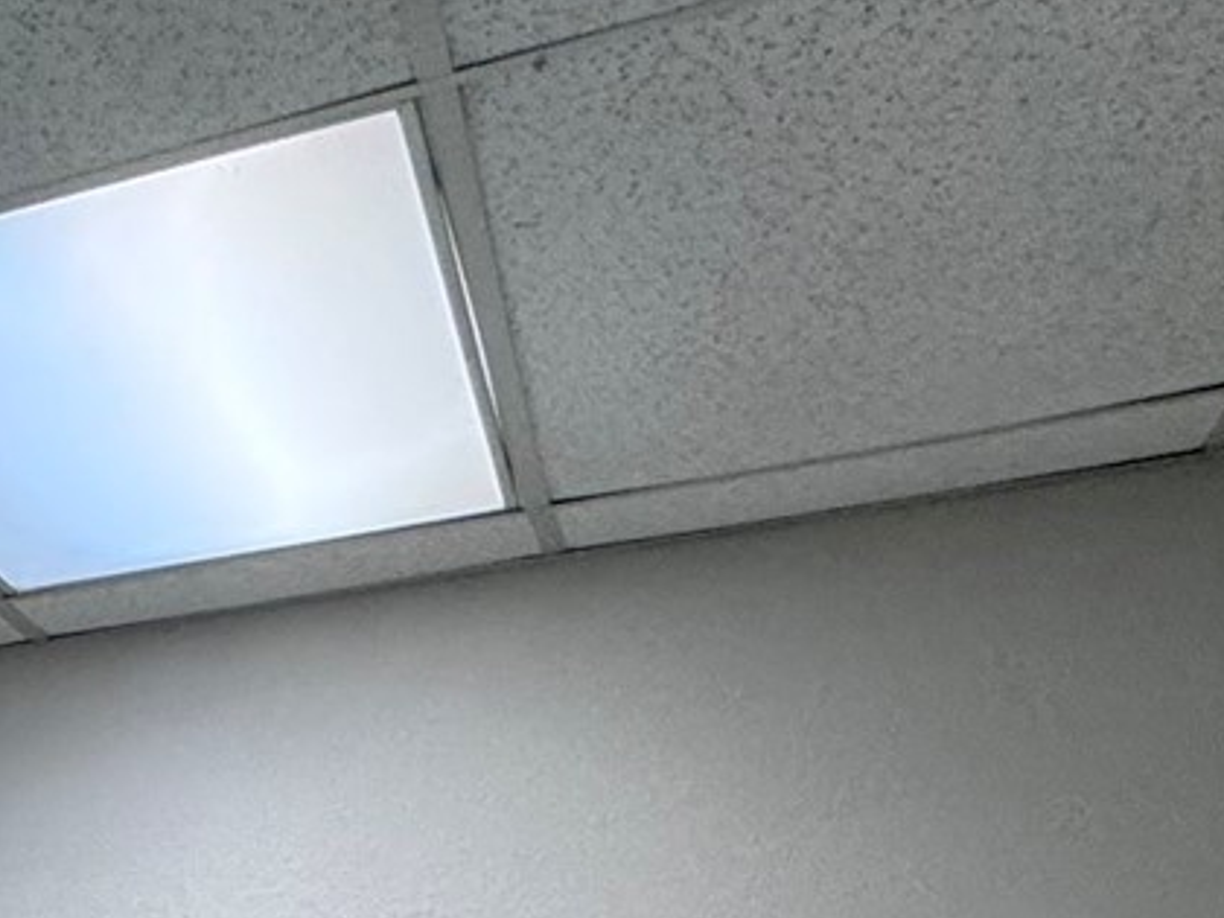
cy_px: 1734
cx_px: -1075
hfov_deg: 20.0
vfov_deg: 17.6
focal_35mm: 64
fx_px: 2263
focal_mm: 2.22
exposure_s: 1/120
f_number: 2.2
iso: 200
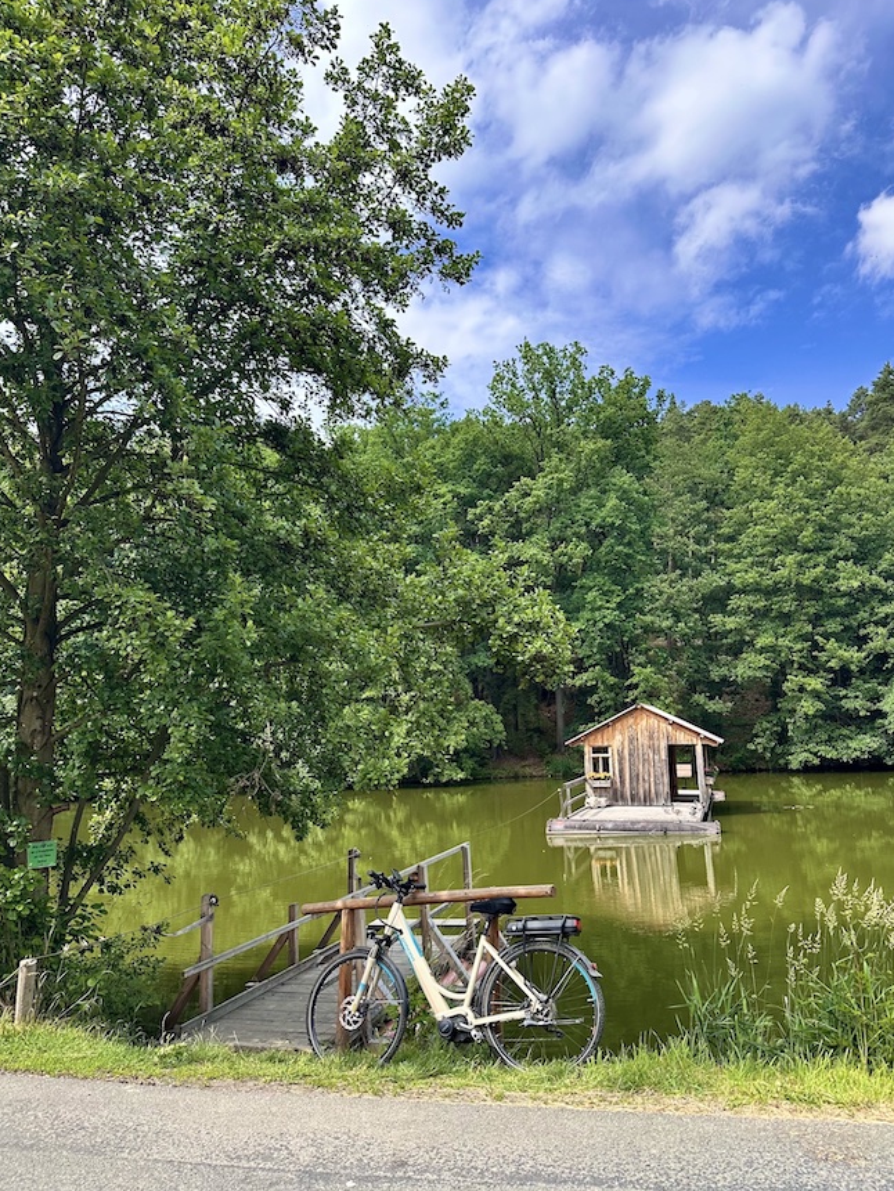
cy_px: 602
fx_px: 895
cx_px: 461
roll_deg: +2.2
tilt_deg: +8.0
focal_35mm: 26
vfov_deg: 67.3
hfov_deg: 53.1
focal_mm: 6.86
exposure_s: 1/2732
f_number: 1.78
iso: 80
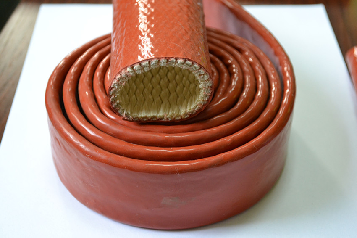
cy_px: 119
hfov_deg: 33.4
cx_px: 178
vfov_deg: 22.6
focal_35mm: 60
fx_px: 595
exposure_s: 1/60
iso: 2000
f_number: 5.3
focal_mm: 40
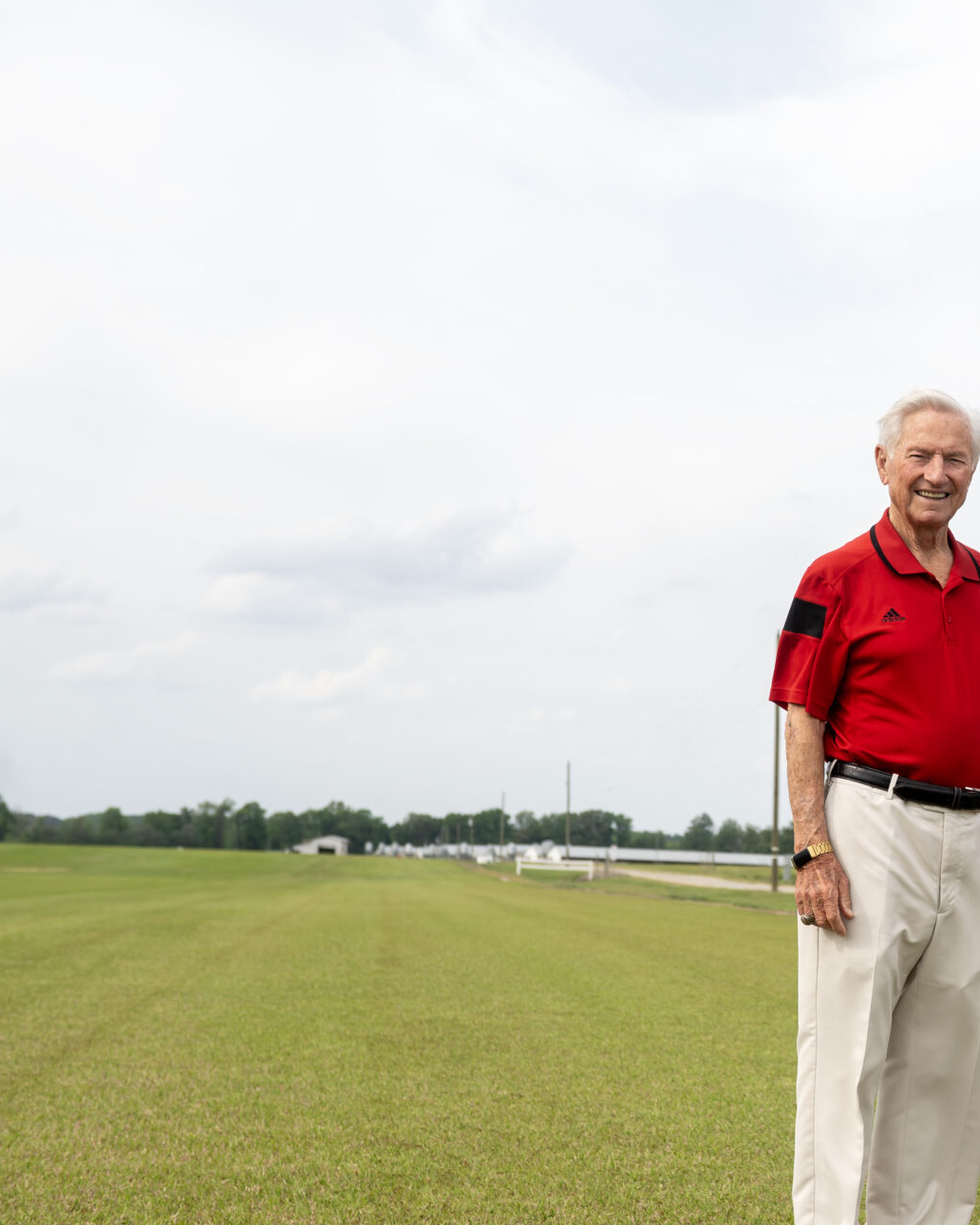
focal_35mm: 67
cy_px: 692
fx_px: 2429
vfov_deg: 28.3
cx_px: 946
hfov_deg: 22.1
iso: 64
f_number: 5
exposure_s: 1/400
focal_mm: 36
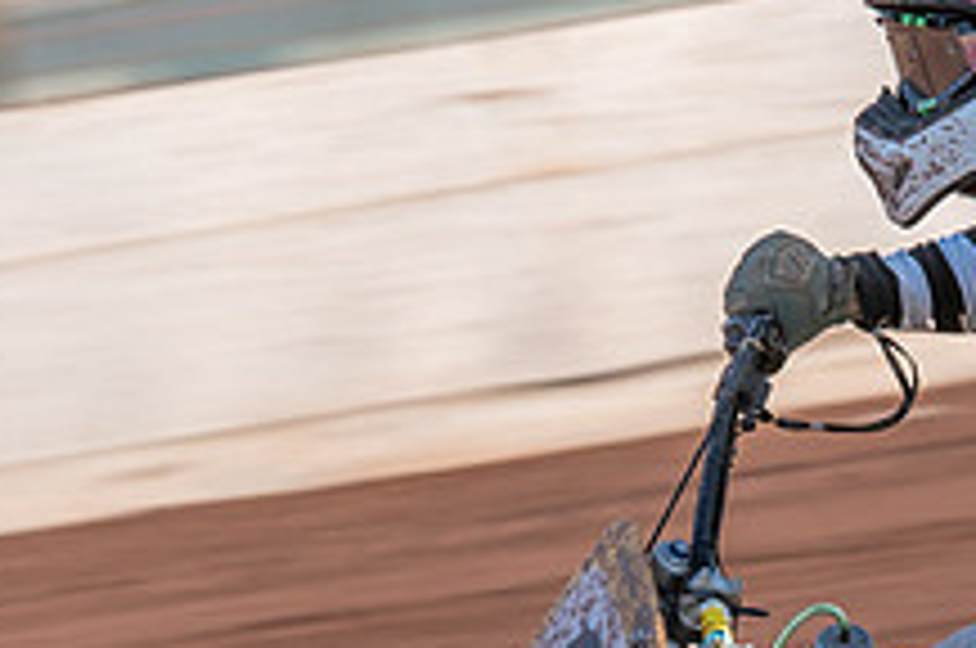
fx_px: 19491
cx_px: 820
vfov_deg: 1.9
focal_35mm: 720
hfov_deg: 2.9
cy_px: 592
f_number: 5.6
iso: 140
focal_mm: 200
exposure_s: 1/200
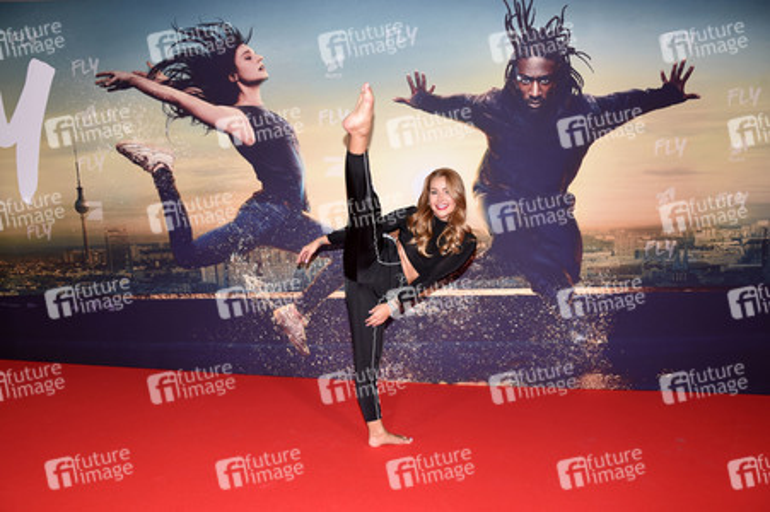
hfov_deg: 73.8
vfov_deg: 53.1
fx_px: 513
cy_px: 256
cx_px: 385
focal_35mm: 24
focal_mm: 24
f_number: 6.3
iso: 1000
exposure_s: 1/125
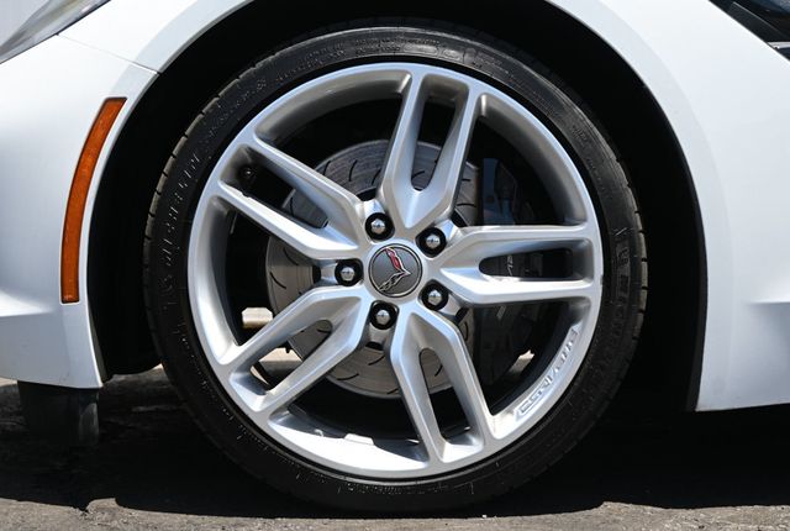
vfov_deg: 22.7
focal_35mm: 60
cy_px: 266
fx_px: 1320
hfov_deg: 33.3
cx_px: 395
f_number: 5.6
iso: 125
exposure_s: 1/250
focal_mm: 40
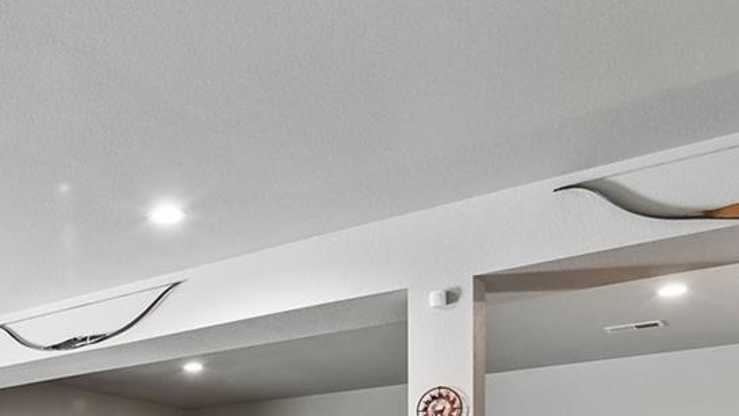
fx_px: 843
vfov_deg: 24.0
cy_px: 553
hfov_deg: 43.3
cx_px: 76
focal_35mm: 43
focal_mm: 14
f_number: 11
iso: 400
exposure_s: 1/1.67
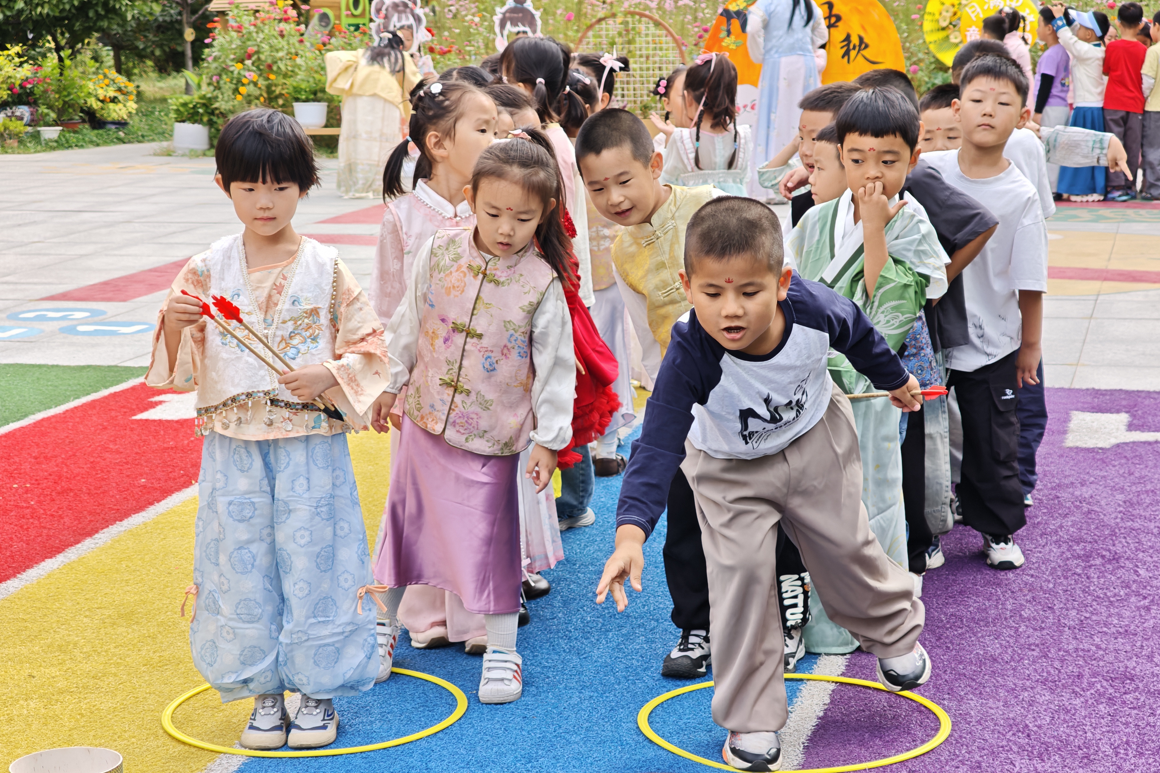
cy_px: 426
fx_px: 2352
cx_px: 581
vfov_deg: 18.7
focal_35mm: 73
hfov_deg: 27.7
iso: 50
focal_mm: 11.5
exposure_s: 1/611
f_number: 1.8
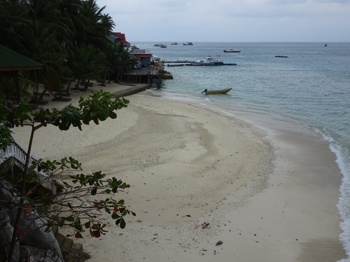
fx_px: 435
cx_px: 175
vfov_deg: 33.6
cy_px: 131
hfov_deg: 43.9
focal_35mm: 43
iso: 80
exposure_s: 1/500
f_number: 4
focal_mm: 7.3
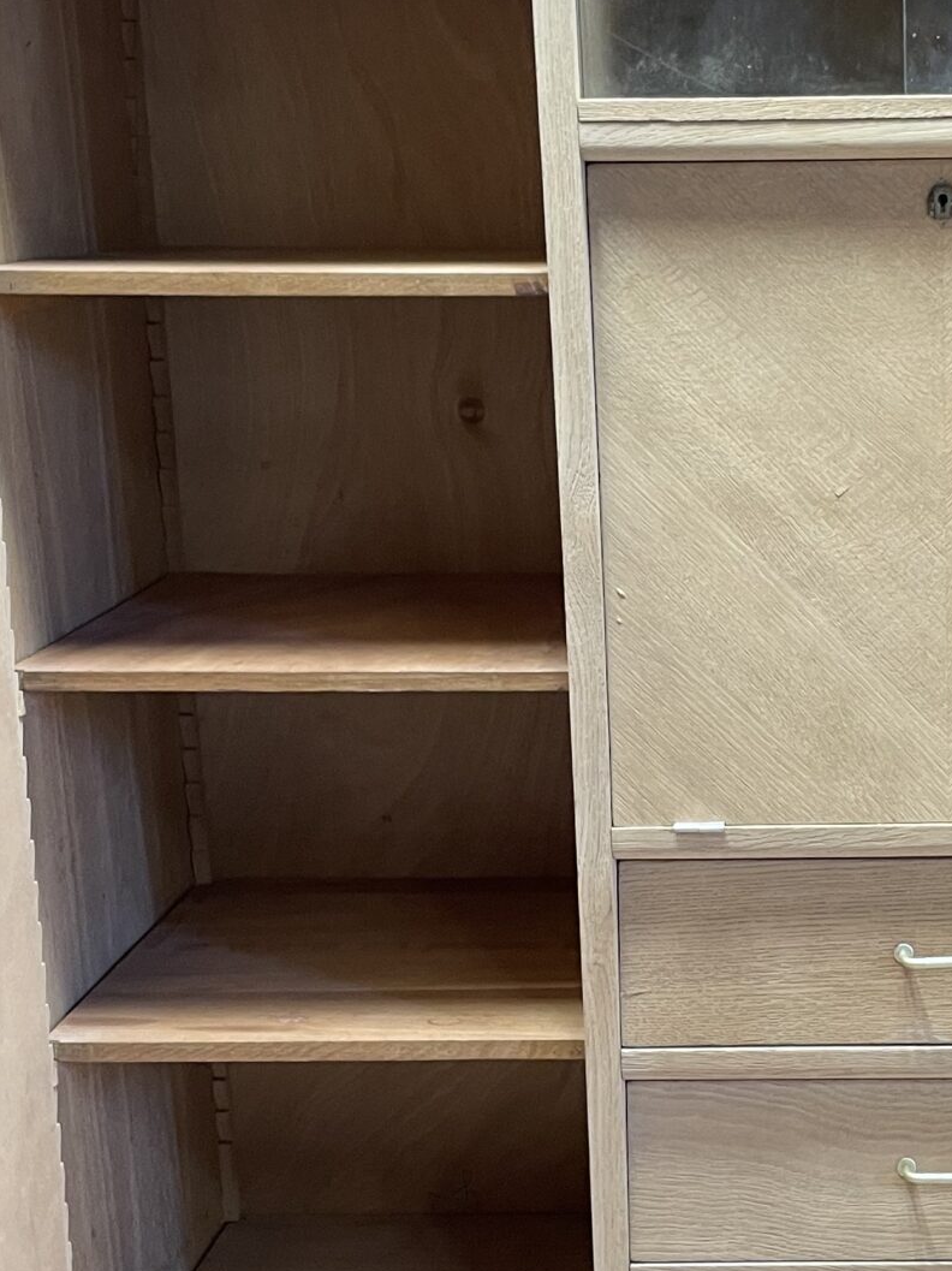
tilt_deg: -10.7
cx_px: 902
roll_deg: +1.6
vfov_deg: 30.7
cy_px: 631
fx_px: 2312
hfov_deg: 22.6
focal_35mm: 63
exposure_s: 1/50
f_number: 1.6
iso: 125
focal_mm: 4.2
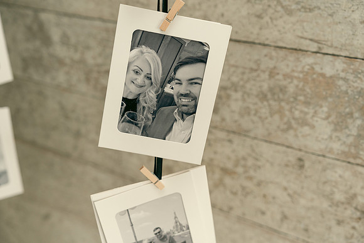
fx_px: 485
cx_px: 182
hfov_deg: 41.1
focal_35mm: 48
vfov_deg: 28.1
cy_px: 122
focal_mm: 48
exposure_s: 1/200
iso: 1000
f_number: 3.5
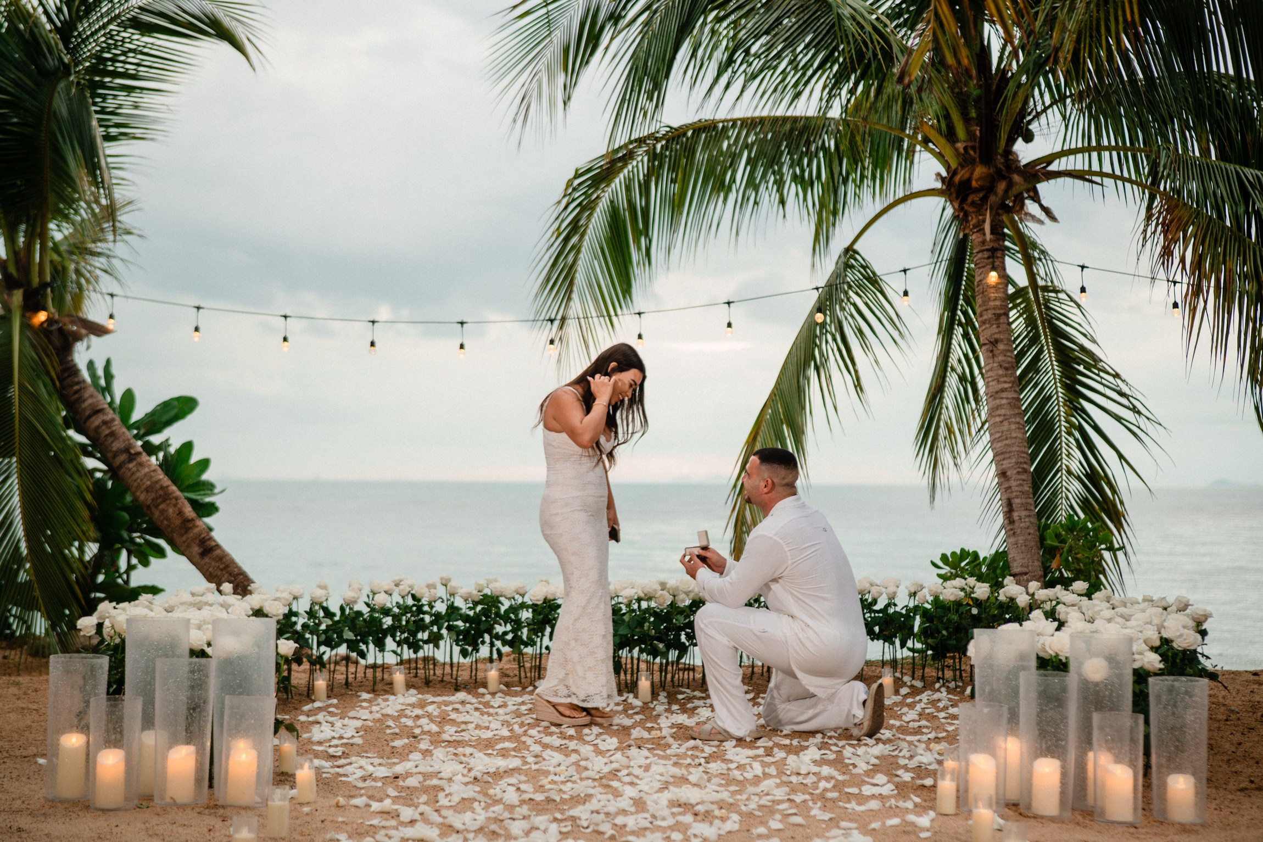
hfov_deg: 39.2
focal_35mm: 50
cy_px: 421
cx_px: 632
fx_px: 1771
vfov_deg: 26.7
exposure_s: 1/200
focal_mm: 50
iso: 125
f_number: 2.2
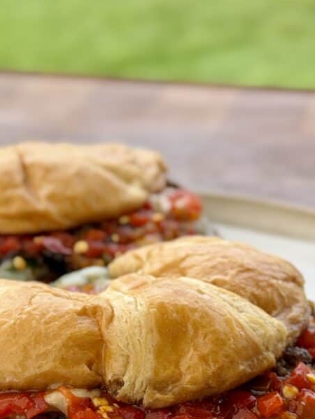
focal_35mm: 82
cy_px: 333
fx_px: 994
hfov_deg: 18.0
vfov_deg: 23.5
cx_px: 111
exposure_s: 1/1167
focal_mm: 6.76
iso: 64
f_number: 1.78
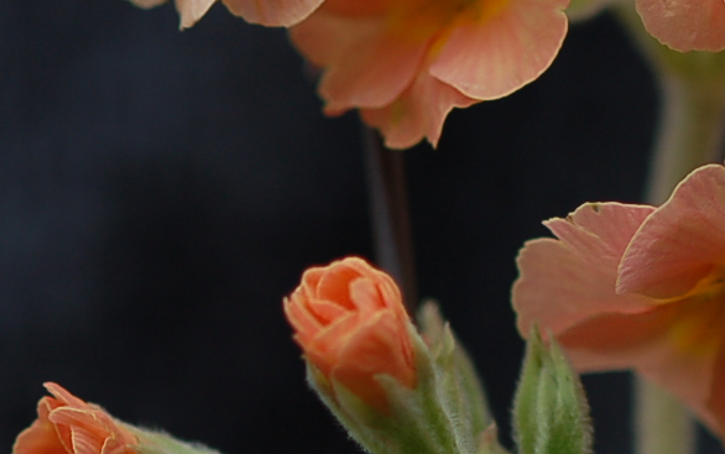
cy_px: 103
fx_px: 8132
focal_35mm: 411
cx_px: 784
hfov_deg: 5.1
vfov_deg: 3.2
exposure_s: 1/500
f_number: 3.2
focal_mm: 105
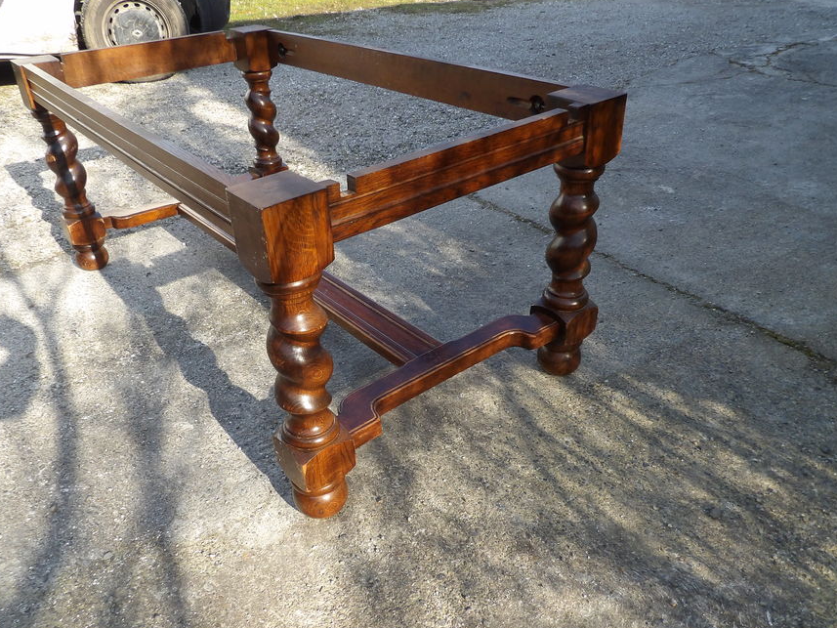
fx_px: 677
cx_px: 384
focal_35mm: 28
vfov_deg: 49.6
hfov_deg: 63.3
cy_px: 353
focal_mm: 4.3
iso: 100
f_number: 3.2
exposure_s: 1/378
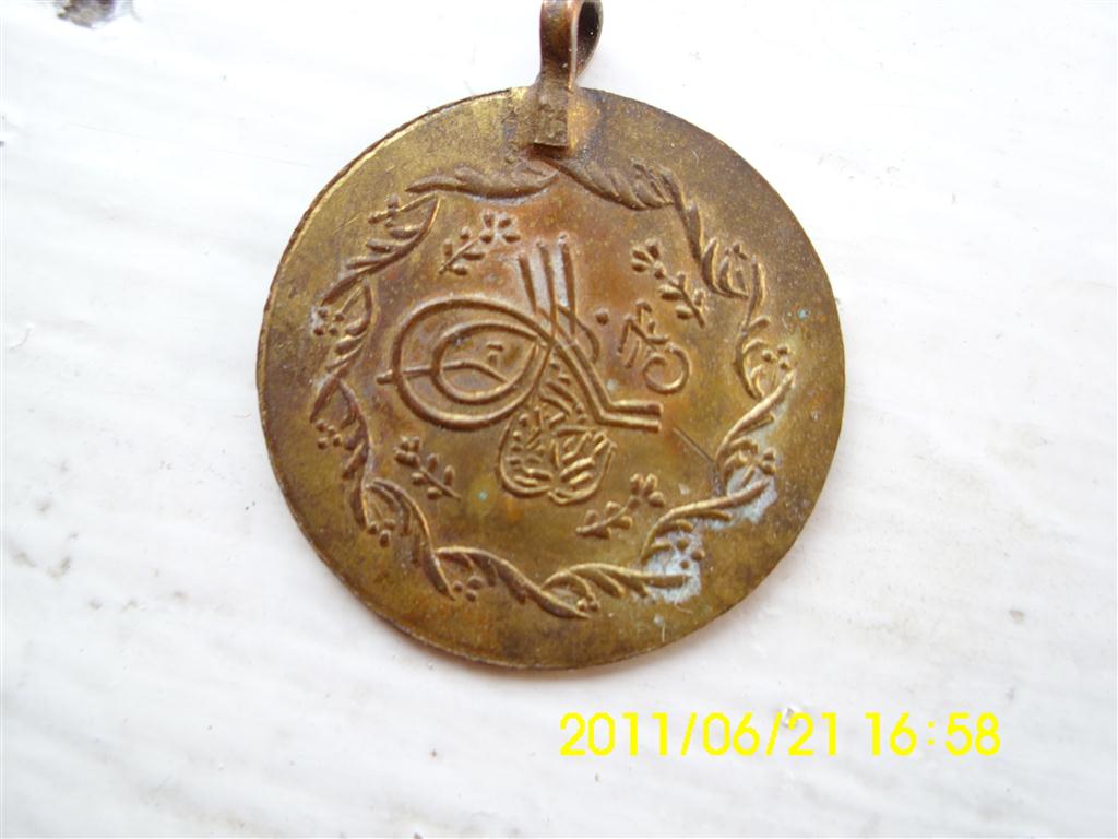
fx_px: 1130
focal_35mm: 35
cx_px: 559
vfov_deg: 40.7
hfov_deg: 52.6
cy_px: 420
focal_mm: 6.2
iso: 100
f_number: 3
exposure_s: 1/60
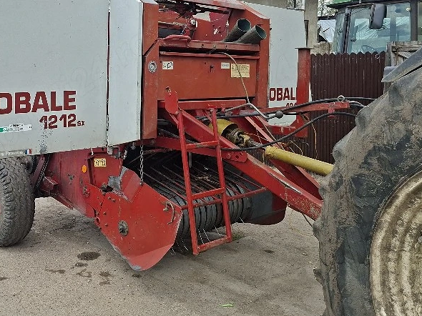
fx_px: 475
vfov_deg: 36.3
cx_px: 120
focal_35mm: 39
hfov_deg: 46.6
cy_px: 96
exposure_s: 1/1667
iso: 50
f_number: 1.8
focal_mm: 5.54
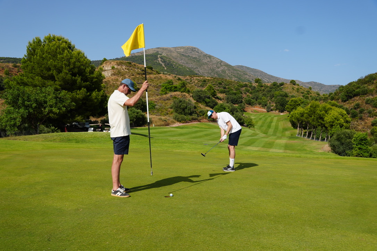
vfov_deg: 42.3
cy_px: 126
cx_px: 188
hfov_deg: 60.3
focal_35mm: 31
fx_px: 325
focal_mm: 21
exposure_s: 1/800
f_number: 5
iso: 100
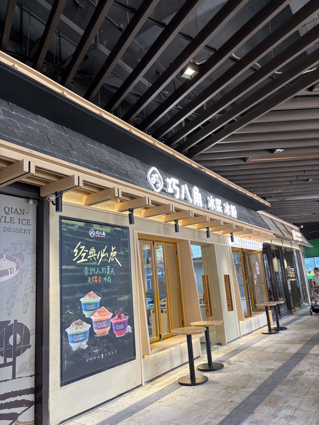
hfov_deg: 53.1
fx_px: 319
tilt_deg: +17.5
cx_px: 160
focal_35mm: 26
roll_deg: +3.5
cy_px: 212
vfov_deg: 67.3
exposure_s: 1/100
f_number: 1.6
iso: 80
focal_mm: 5.96
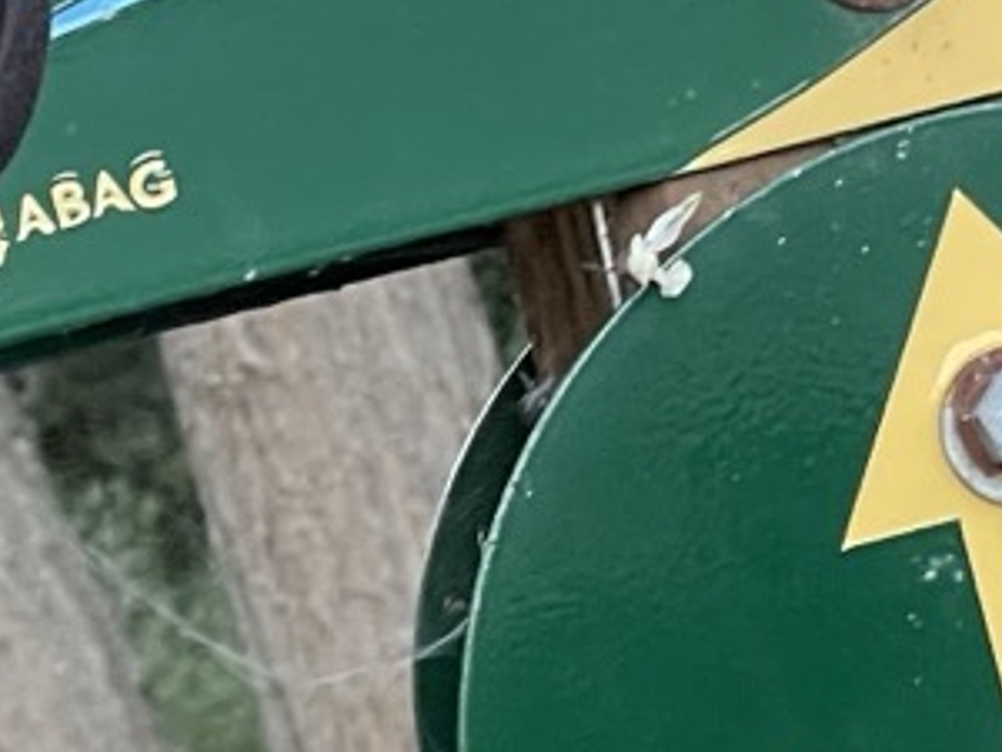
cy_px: 381
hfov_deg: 7.1
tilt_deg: +1.1
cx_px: -147
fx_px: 8018
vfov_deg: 5.4
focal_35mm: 277
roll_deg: +16.0
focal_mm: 6
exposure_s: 1/99
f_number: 2
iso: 125
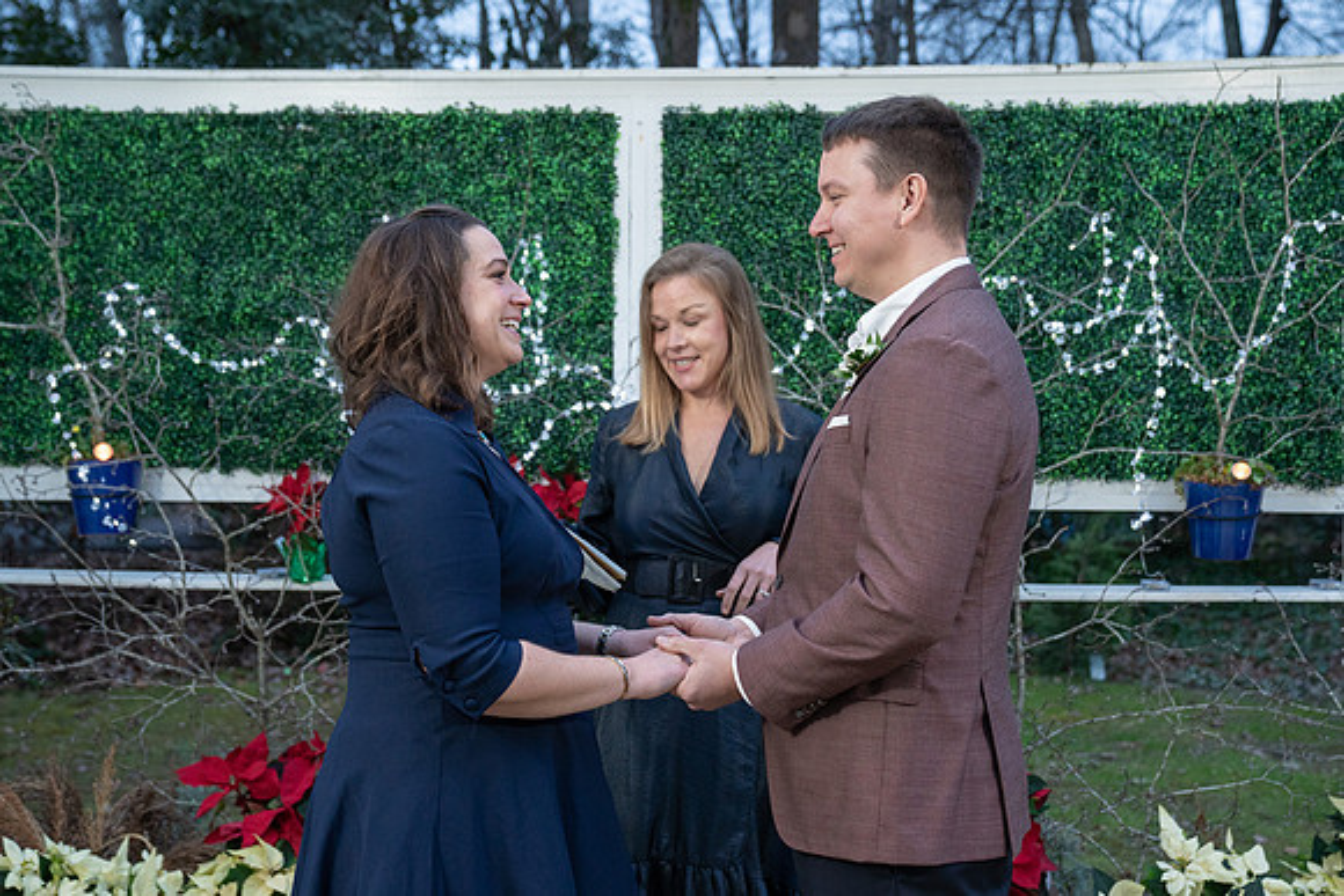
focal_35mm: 44
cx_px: 640
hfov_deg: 44.6
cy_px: 476
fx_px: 1638
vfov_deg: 30.6
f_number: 3.5
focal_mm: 40
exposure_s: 1/100
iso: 2000
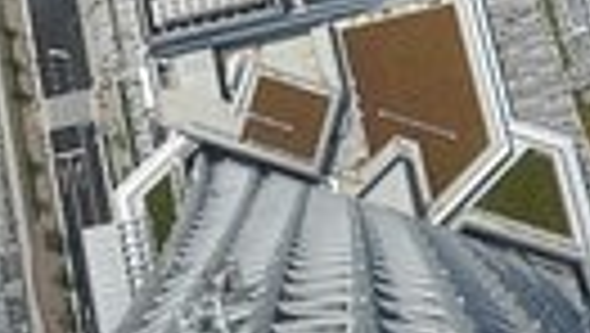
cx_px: 284
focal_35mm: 110
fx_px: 1723
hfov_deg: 19.4
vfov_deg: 9.0
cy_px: -670
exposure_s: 1/400
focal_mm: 18
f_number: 10
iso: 200
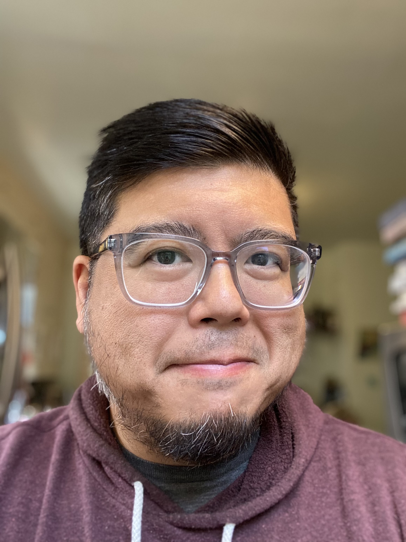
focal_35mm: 30
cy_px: 271
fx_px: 469
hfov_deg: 46.8
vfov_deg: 60.0
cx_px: 203
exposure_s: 1/60
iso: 250
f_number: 2.2
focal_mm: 2.71
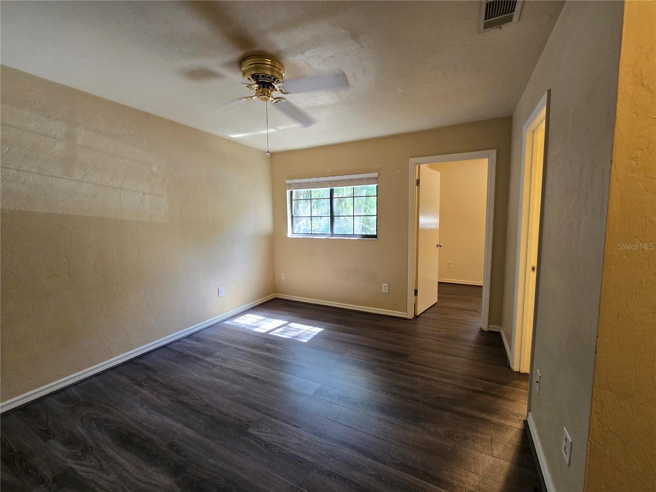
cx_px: 328
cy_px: 246
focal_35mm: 13
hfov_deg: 106.2
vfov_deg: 89.9
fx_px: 246
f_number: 2.2
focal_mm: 2.2
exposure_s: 1/60
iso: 160
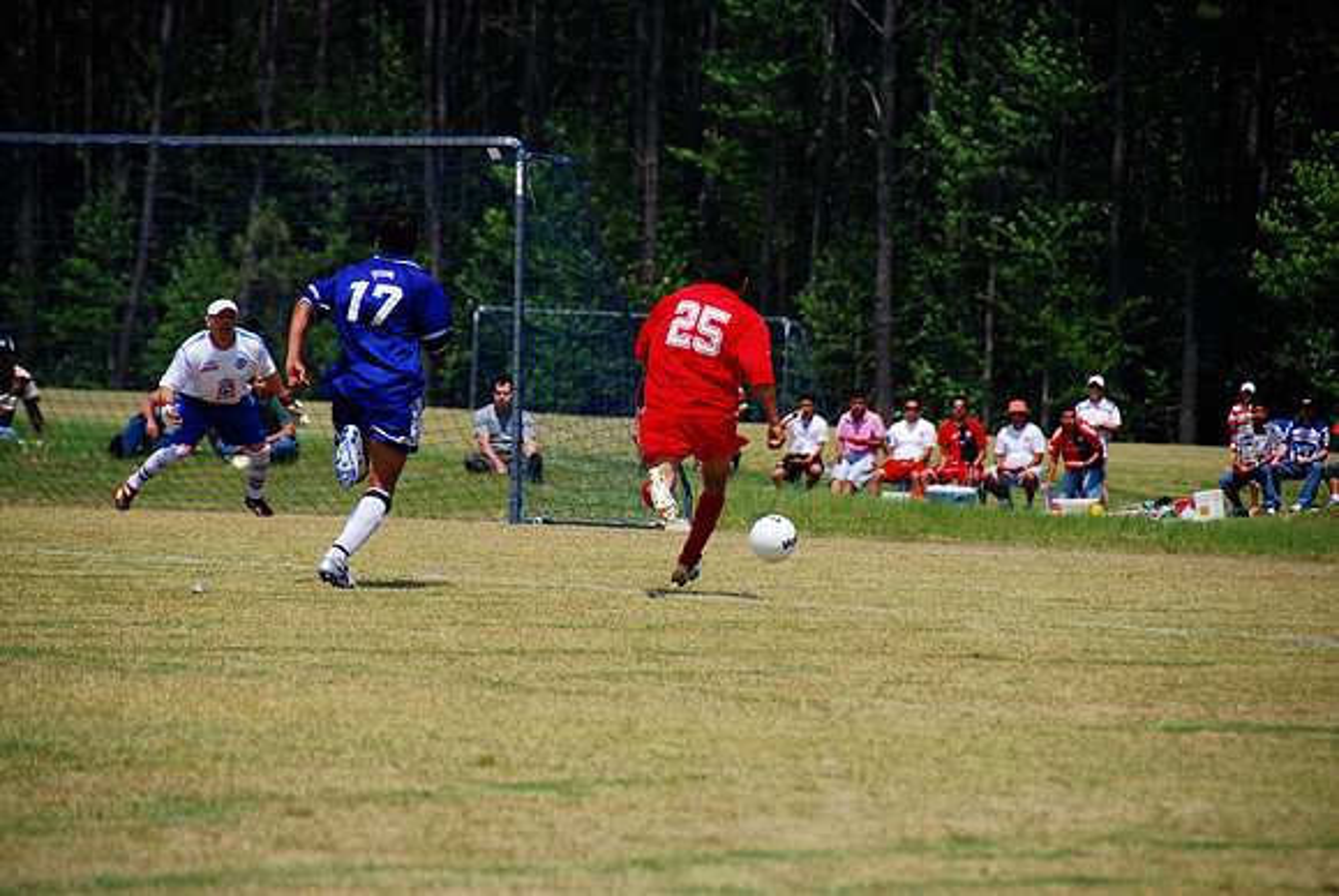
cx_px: 670
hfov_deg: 6.9
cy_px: 448
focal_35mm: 300
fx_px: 11169
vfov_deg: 4.6
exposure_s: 1/500
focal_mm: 200
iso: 100
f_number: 5.6
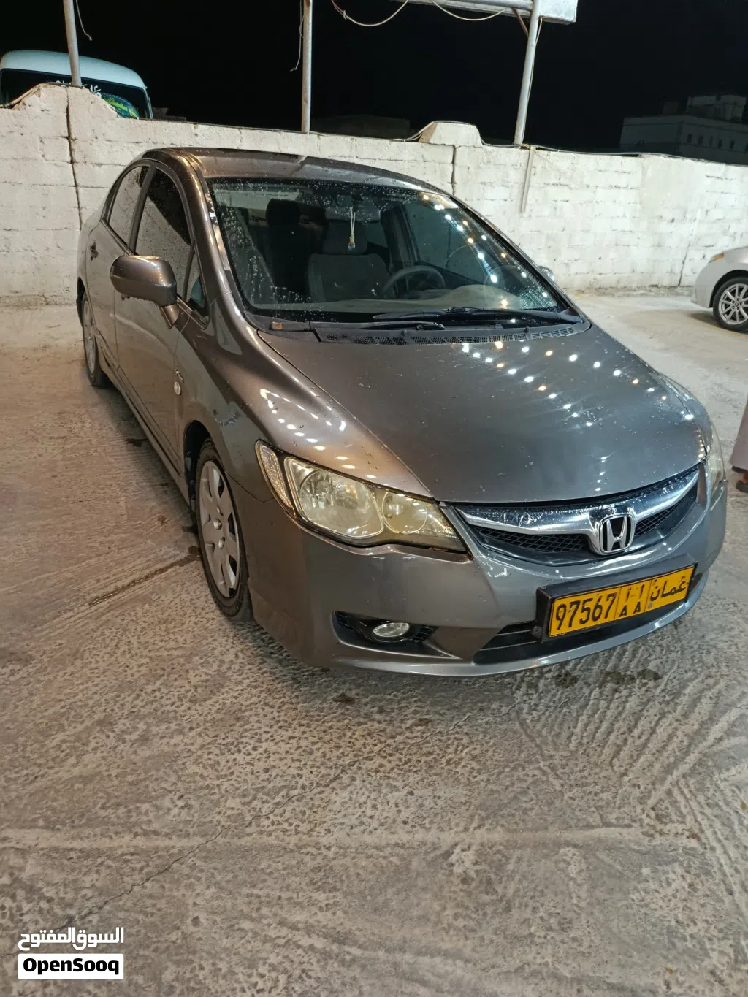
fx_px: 691
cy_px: 498
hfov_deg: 56.8
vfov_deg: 71.6
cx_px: 374
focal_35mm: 24
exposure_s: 1/33.3
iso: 1150
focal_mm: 5.24
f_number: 1.7
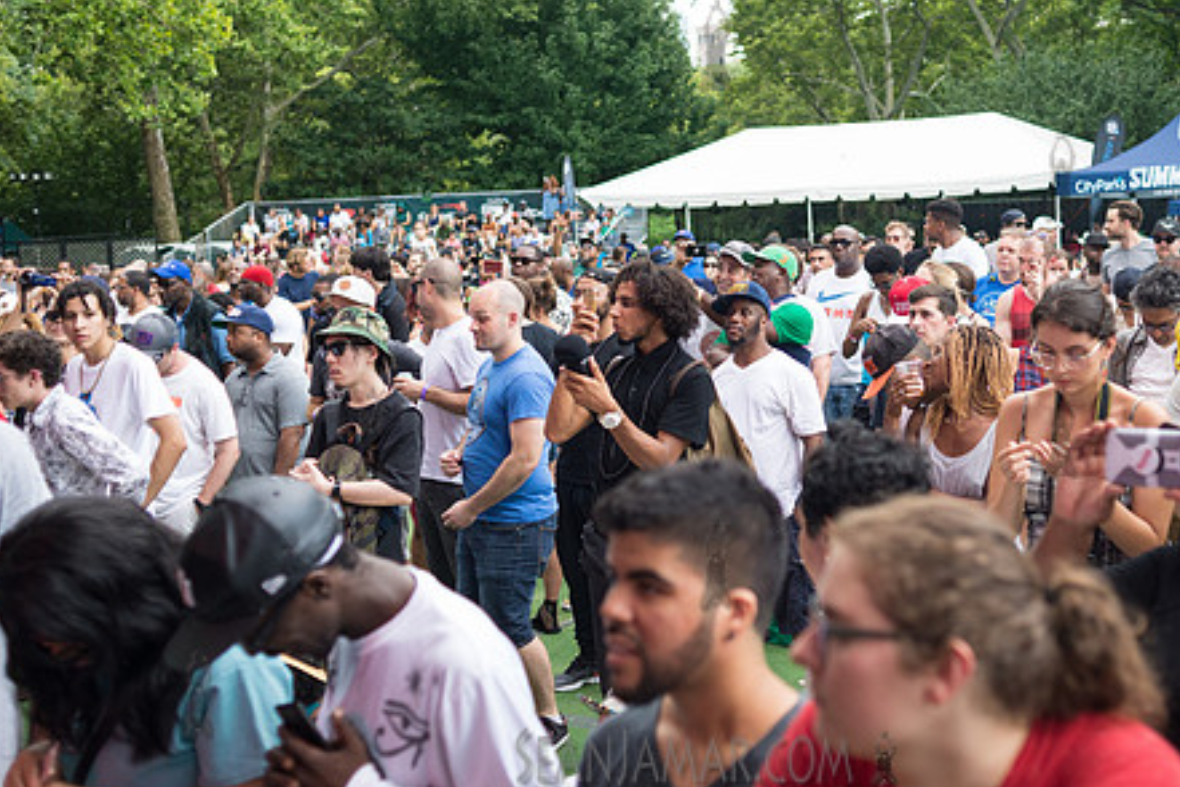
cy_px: 304
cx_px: 714
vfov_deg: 27.4
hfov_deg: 40.1
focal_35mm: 49
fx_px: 1606
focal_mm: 35
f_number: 2.8
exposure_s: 1/4000
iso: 1250
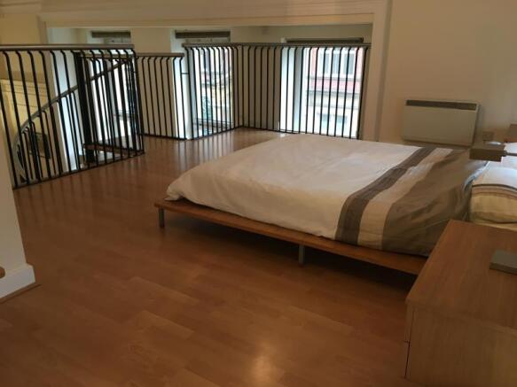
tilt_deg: -19.1
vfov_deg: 48.2
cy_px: 194
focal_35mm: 29
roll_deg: -0.1
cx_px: 258
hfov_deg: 61.7
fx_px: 433
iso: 80
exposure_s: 1/33
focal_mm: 4.15
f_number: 2.2
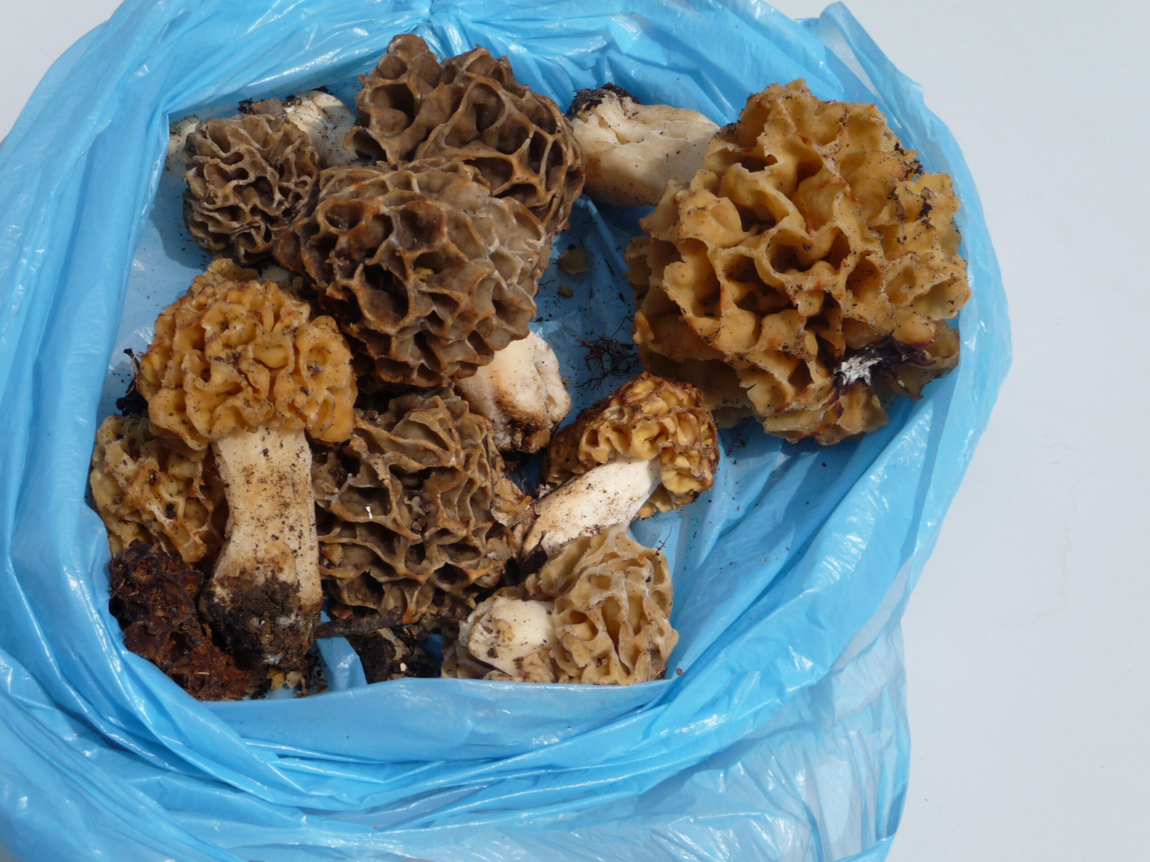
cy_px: 431
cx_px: 575
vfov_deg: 26.6
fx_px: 1827
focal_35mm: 55
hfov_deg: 34.9
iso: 100
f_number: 10
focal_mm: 9.3
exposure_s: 1/250
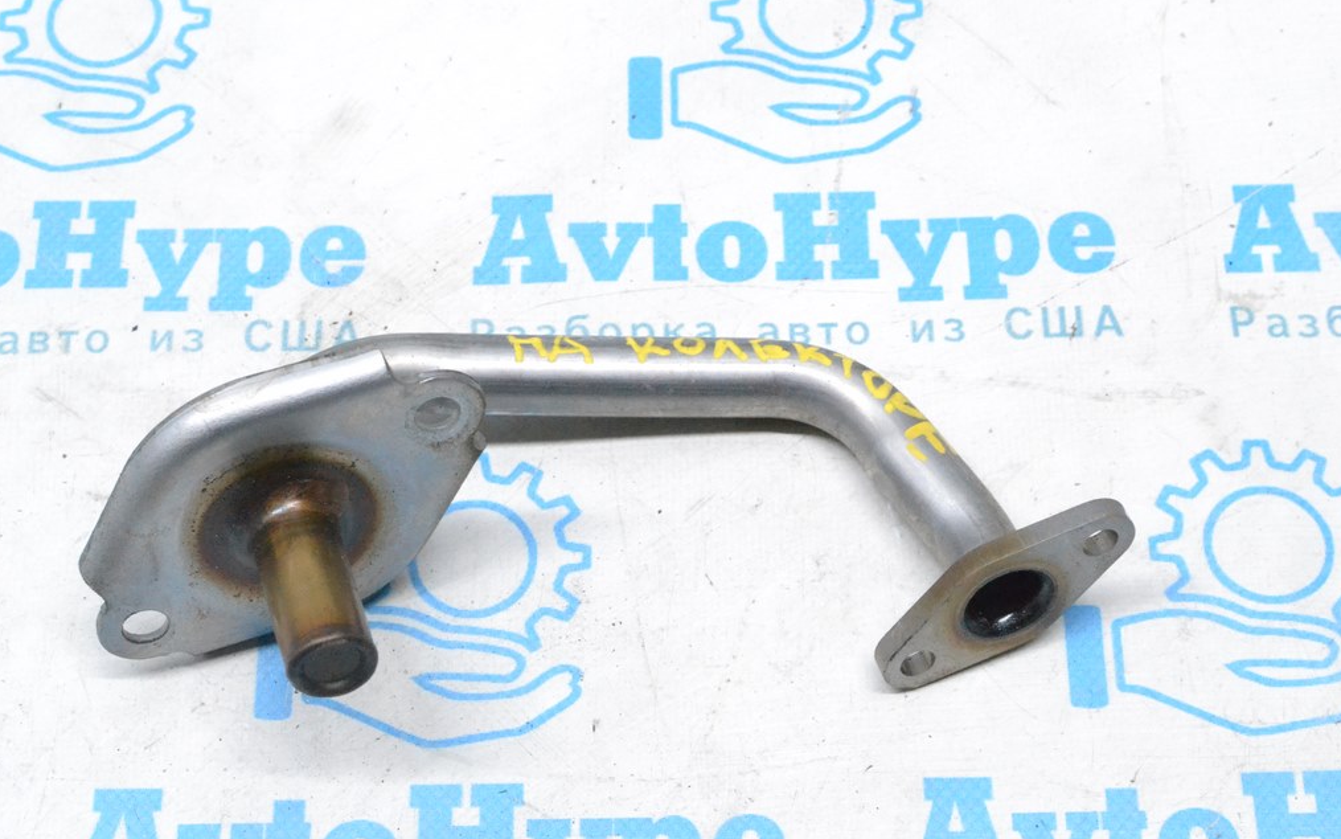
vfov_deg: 18.4
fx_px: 2595
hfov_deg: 29.0
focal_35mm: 71
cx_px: 669
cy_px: 445
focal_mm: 46
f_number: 9
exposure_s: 1/160
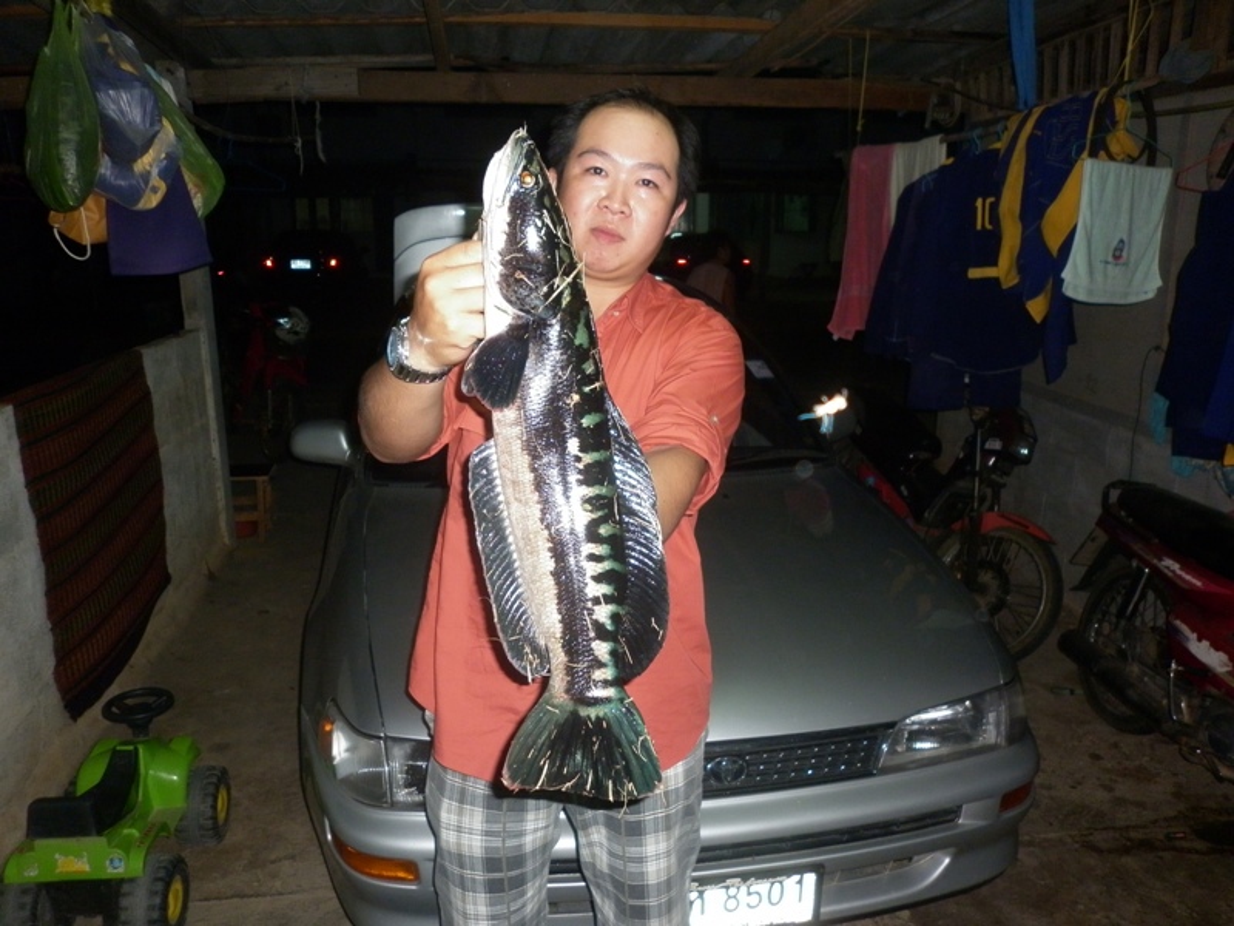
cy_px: 463
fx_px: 998
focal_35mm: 28
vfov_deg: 49.7
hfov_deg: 63.4
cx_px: 617
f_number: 2.8
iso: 160
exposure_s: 1/30
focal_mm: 5
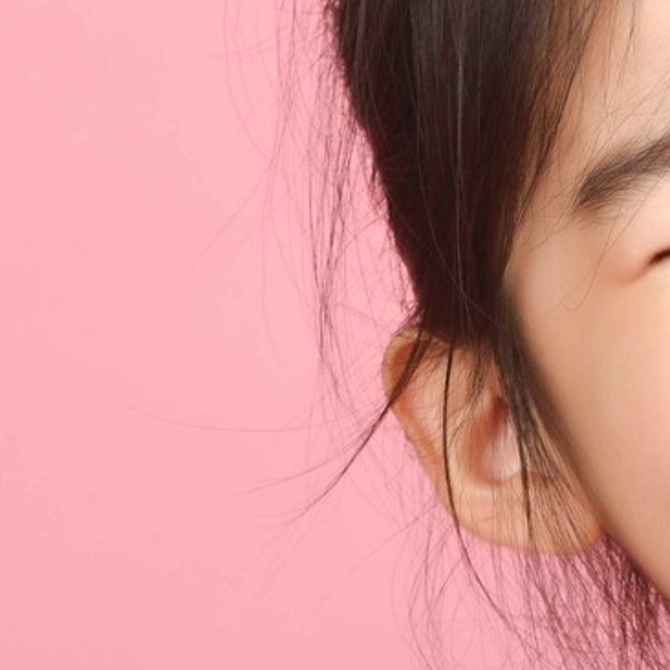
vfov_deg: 3.0
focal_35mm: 581
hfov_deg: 3.0
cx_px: 1201
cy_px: 376
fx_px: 12723
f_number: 13
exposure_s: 1/200
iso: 100
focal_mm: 125
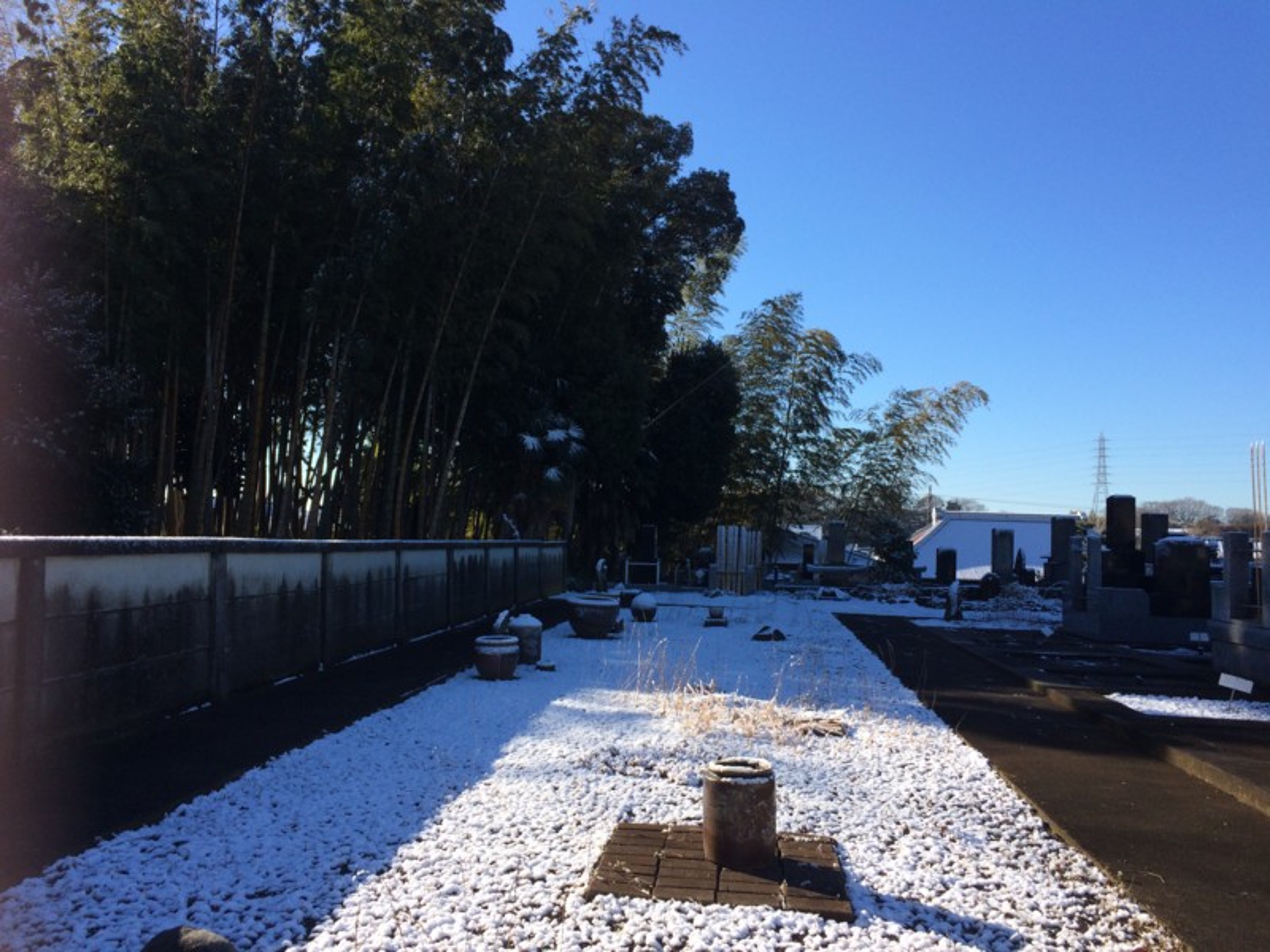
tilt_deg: +3.6
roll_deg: -0.1
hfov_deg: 61.7
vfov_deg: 48.2
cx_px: 635
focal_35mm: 29
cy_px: 476
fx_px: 1064
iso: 32
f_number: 2.2
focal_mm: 4.15
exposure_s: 1/1520
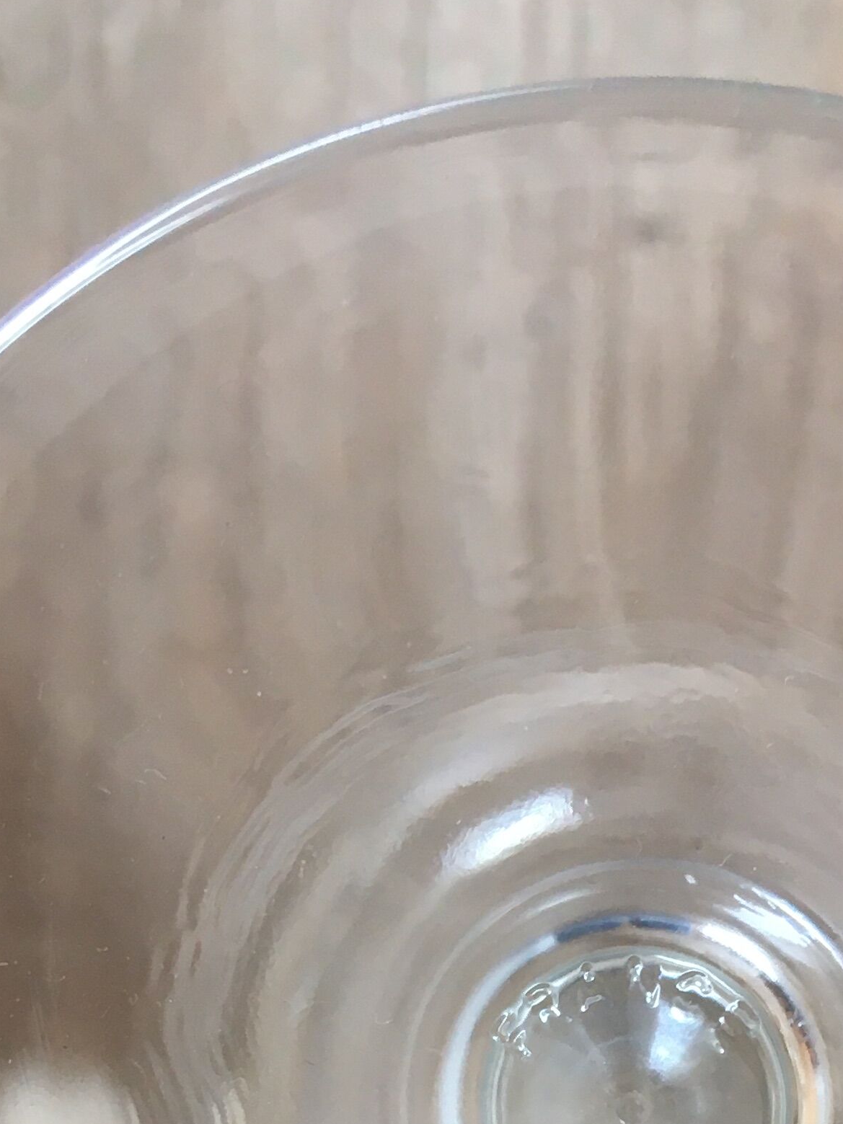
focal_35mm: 75
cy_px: 1342
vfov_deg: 23.7
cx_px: 602
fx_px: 2436
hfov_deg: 19.5
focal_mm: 4.15
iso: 64
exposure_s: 1/33
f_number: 2.2
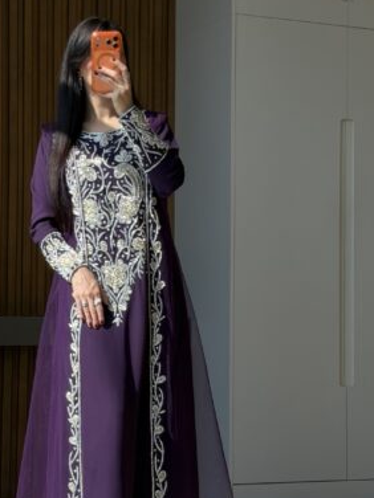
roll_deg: -0.1
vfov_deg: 28.5
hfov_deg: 21.5
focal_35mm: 68
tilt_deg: -21.7
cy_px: 295
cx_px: 119
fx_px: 980
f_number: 1.78
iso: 64
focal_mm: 6.76
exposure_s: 1/786
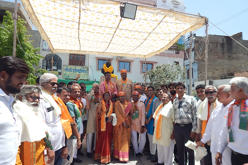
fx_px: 165
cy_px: 86
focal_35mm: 24
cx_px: 124
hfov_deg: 73.7
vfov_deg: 53.1
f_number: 6
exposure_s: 1/400
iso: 125
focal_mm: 4
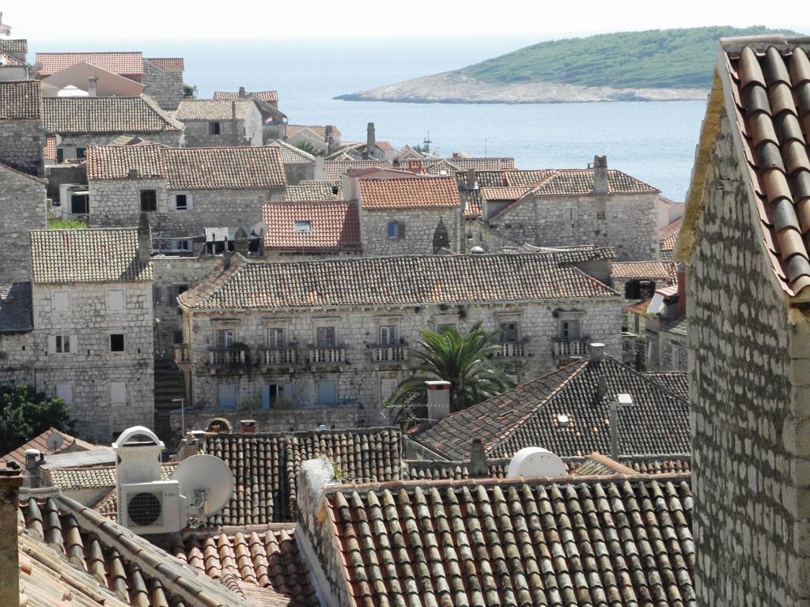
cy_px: 304
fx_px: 3767
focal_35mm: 161
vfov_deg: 9.2
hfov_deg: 12.3
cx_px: 405
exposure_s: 1/250
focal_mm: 28.82
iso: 64
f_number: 5.6
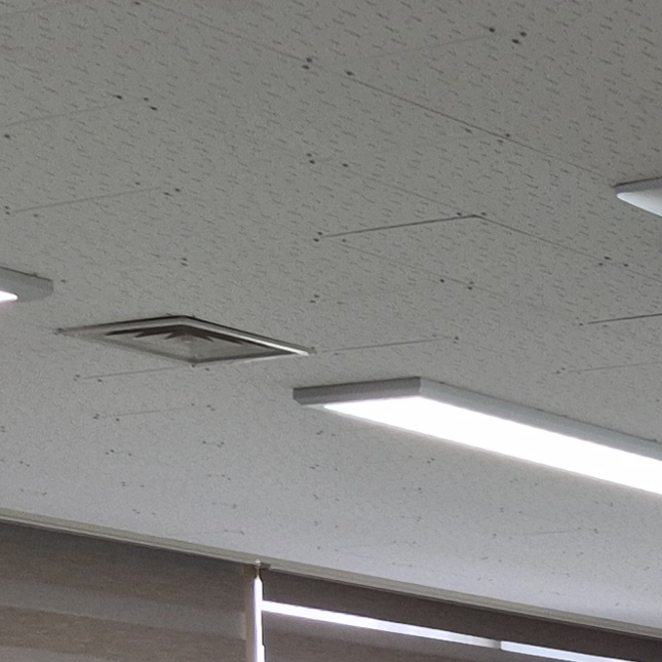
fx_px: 2726
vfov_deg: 12.2
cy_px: 1351
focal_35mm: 126
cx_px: 1048
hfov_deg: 13.0
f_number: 1.8
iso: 64
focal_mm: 5.4
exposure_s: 1/120
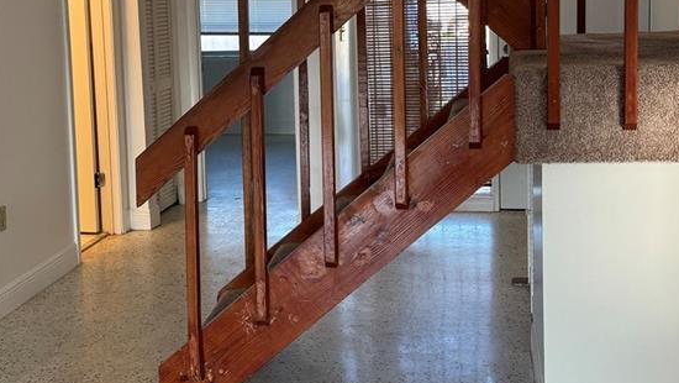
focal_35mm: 57
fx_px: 1027
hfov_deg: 36.6
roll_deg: +1.6
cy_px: 95
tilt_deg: -5.8
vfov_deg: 20.9
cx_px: 314
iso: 125
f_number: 1.78
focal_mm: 6.86
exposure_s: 1/120
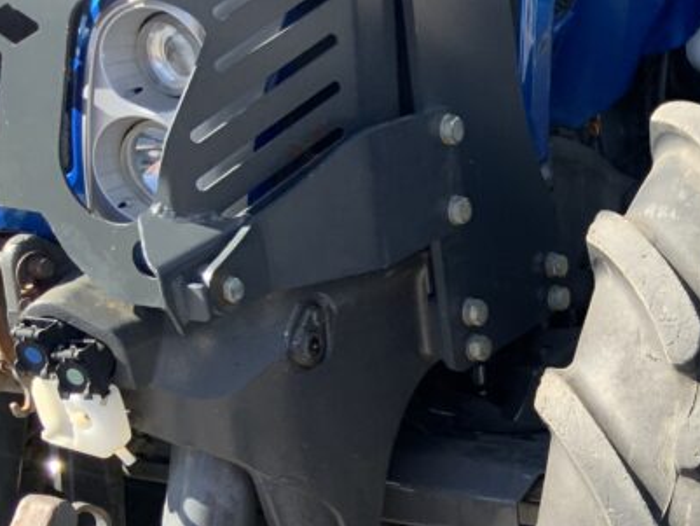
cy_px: 529
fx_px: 1497
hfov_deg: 23.8
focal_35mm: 74
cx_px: 861
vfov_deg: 19.3
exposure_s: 1/400
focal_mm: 3
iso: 16
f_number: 1.8
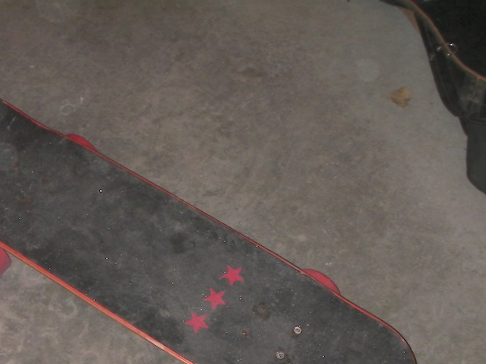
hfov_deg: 30.5
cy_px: 267
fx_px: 884
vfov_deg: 23.1
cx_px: 155
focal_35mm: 63
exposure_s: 1/30
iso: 201
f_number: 3.5
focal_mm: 6.3
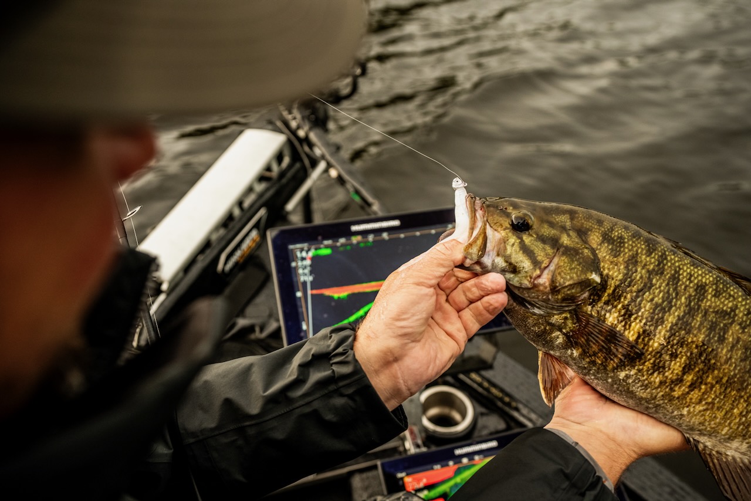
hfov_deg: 58.7
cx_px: 376
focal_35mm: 32
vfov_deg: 41.1
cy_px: 250
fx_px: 668
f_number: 3.5
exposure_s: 1/400
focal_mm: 32
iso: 1600
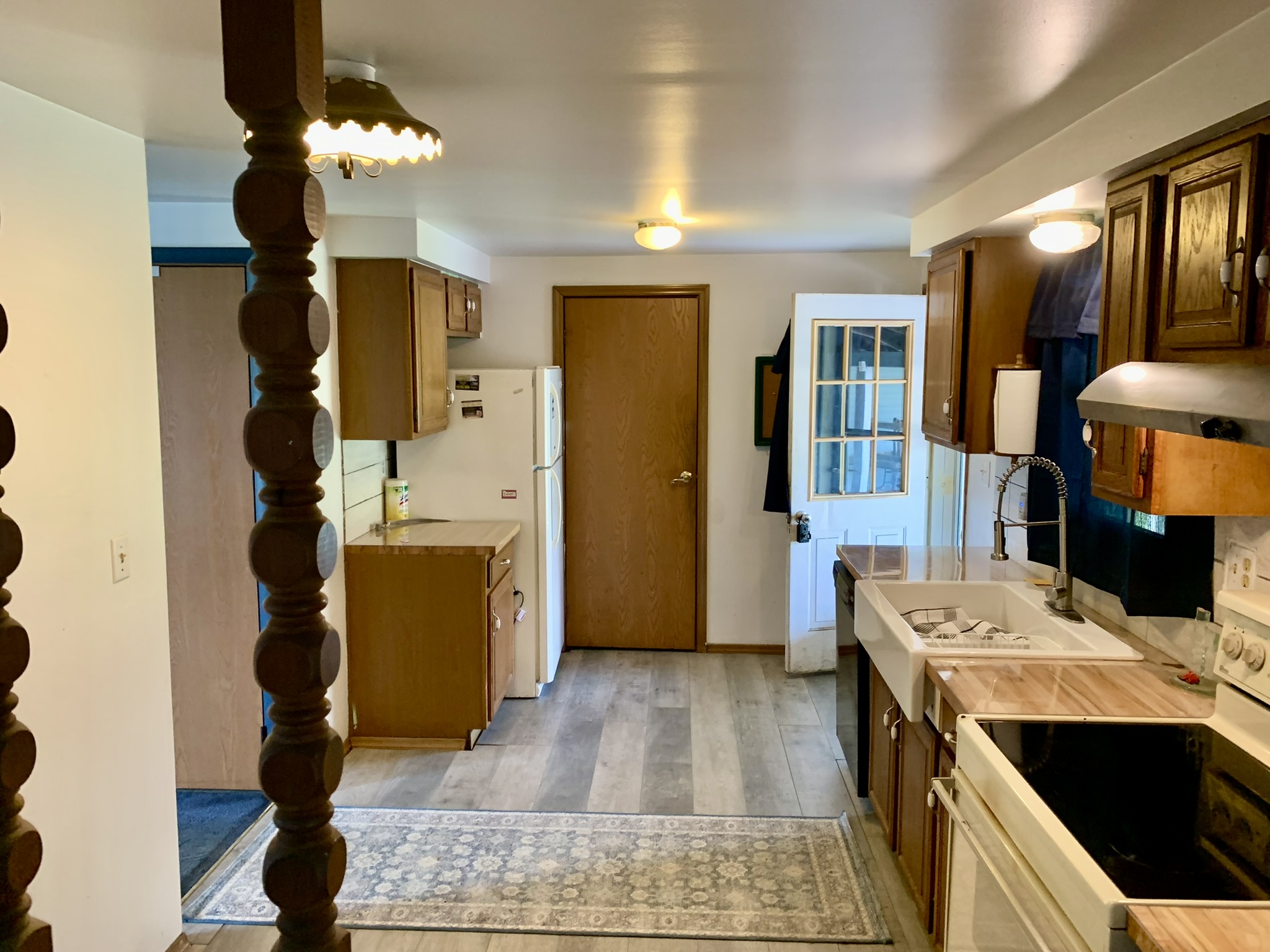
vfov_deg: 53.1
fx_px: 954
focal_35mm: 26
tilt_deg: -6.6
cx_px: 635
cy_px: 476
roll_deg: -0.2
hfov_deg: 67.3
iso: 250
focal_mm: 4.25
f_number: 1.8
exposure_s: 1/60
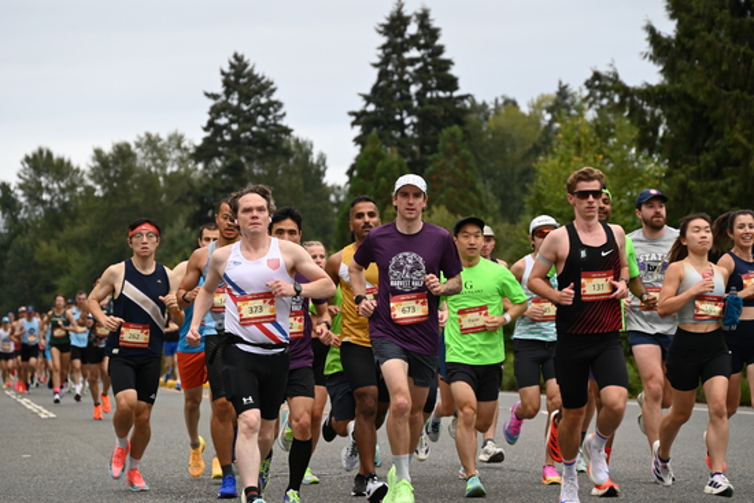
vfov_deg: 9.8
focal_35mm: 140
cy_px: 252
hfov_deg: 14.6
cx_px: 377
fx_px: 2933
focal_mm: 140
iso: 720
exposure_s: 1/250
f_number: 6.3
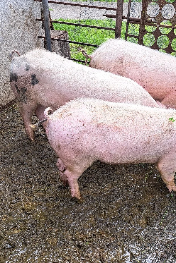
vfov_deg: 51.5
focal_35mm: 37
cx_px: 105
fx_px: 271
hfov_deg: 35.9
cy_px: 160
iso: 50
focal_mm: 5.23
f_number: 1.8
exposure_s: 1/192
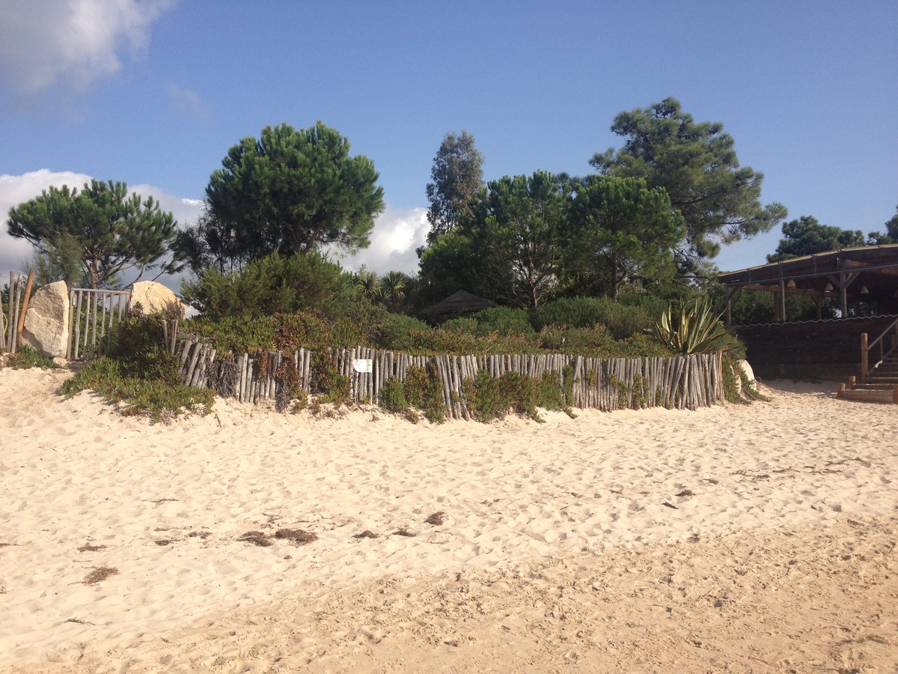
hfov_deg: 52.6
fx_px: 908
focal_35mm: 35
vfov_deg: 40.7
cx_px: 449
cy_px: 337
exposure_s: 1/1905
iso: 64
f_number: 2.4
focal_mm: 4.28
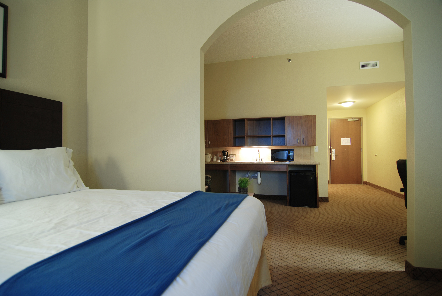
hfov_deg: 89.9
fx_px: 221
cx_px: 221
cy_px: 148
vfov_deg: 67.5
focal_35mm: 18
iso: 100
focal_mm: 12
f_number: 4
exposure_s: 1/2.5
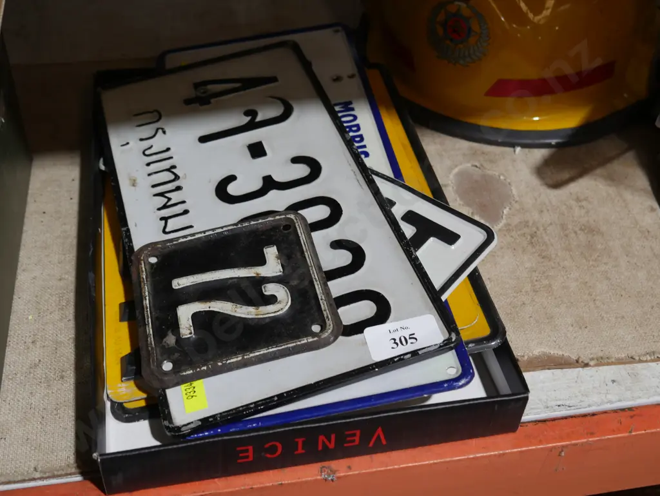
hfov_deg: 42.9
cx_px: 330
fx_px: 839
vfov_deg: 32.9
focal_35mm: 44
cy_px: 248
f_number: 4.7
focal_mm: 22
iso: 500
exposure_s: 1/60
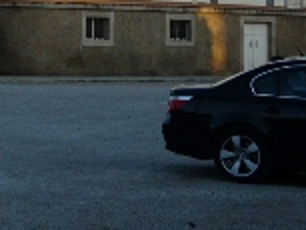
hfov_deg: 12.9
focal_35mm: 150
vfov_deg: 9.6
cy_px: -108
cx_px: -42
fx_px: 1327
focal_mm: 7.2
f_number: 4
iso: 100
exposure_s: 1/160
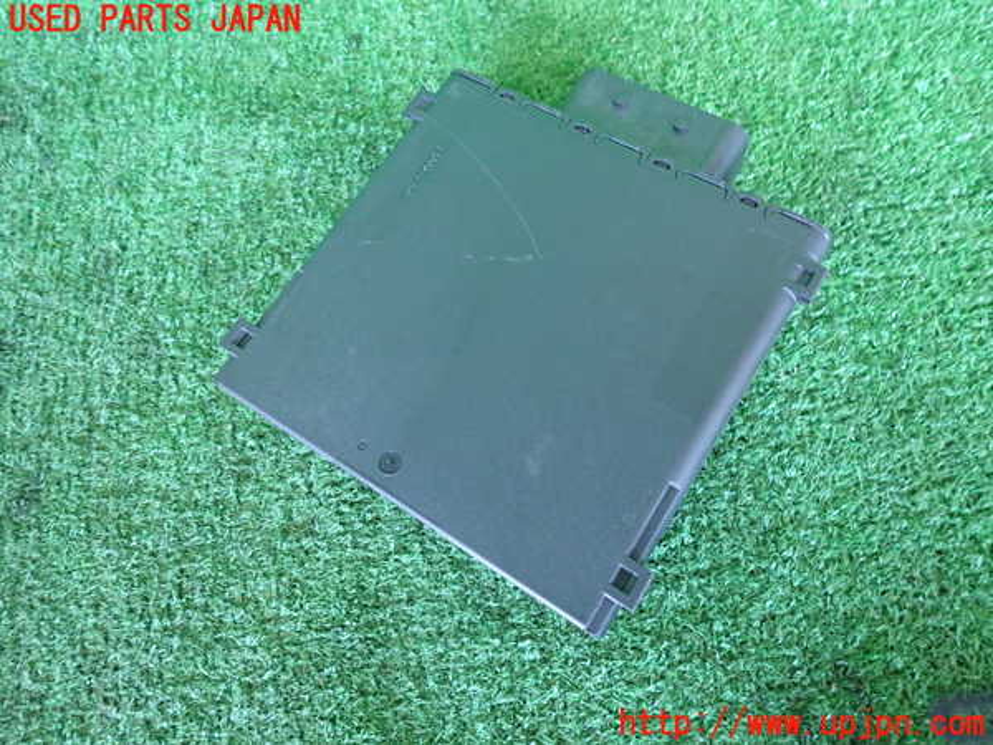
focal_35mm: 25
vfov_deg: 54.9
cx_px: 496
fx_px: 717
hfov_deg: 69.4
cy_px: 372
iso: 800
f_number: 2
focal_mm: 4.5
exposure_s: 1/30
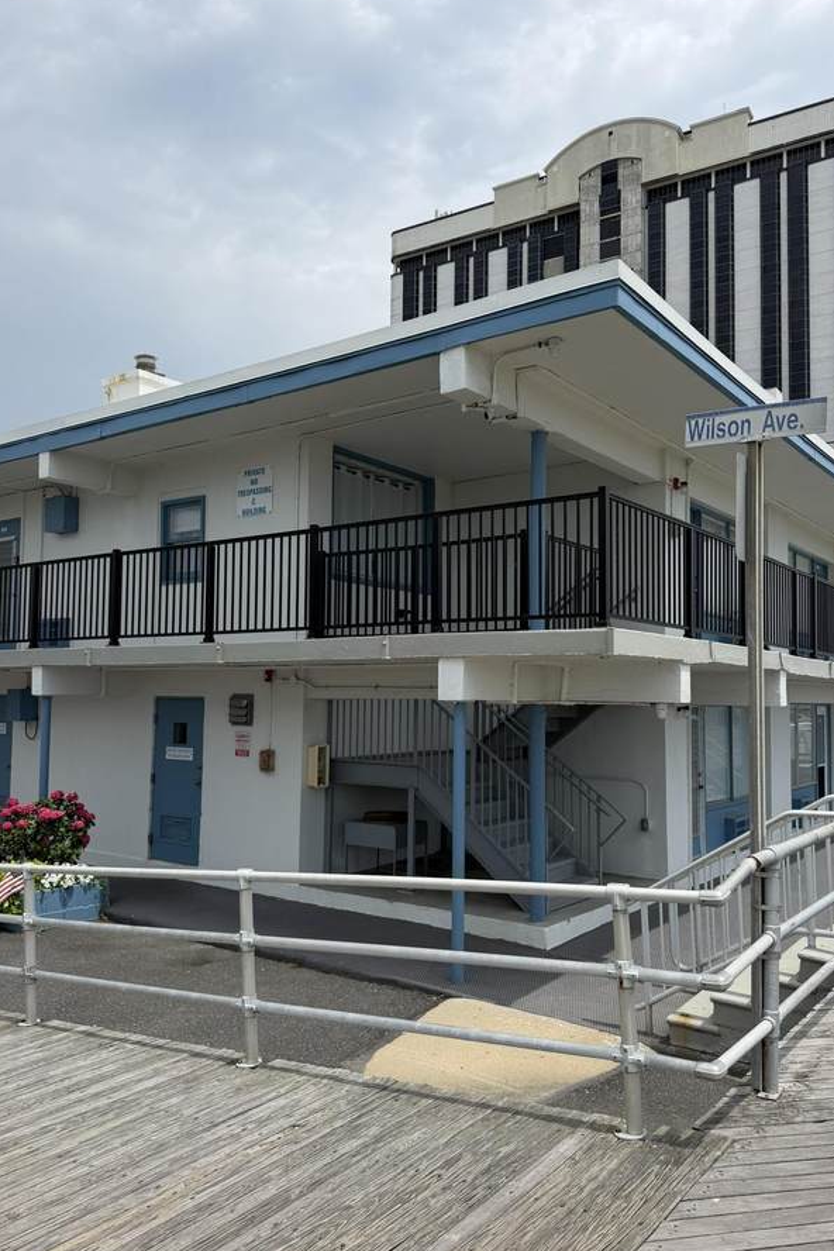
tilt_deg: +4.3
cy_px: 633
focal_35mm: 27
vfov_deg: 67.4
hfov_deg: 47.9
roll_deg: -0.7
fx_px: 938
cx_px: 449
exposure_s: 1/7353
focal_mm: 6.76
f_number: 1.78
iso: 80
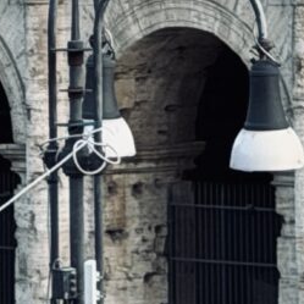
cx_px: 78
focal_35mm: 436
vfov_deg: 3.9
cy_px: -704
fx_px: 4332
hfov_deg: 4.0
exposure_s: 1/197
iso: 100
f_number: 1.78
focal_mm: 6.76
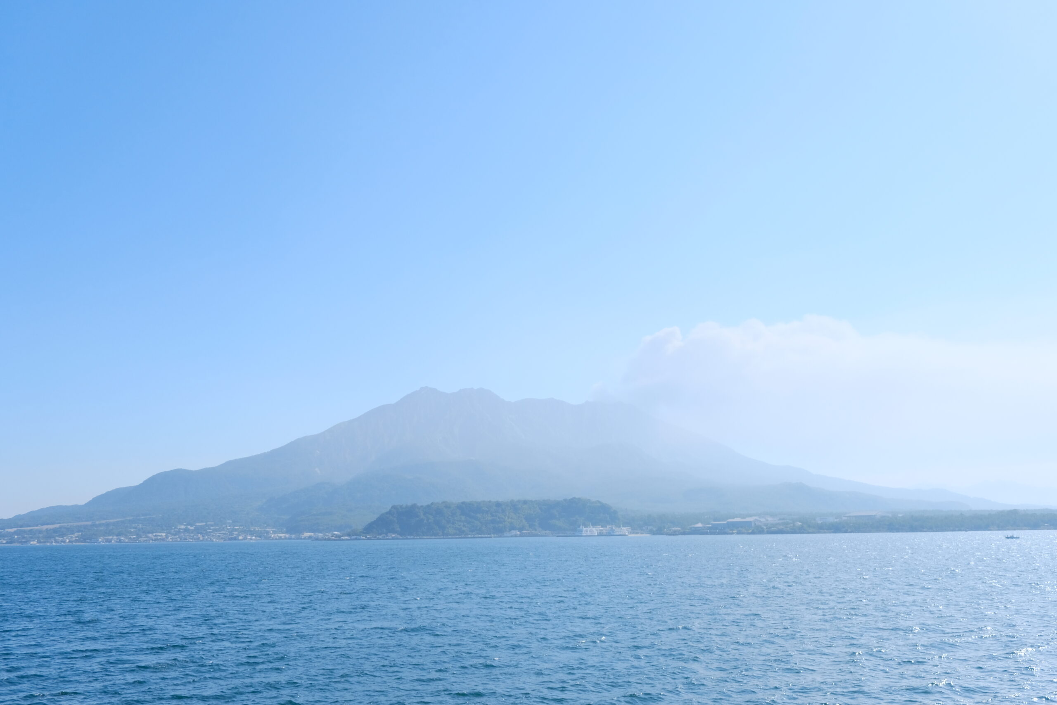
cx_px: 528
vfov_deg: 45.0
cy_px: 352
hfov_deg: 63.7
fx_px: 851
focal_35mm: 29
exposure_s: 1/8000
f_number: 2.8
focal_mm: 19.6
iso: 500
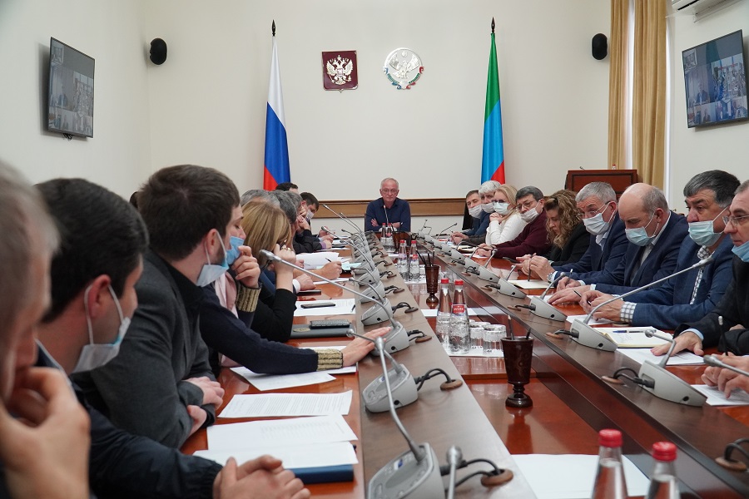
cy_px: 250
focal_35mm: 36
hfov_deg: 53.1
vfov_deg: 36.9
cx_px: 374
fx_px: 749
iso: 2500
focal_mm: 24
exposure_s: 1/200
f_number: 4.5
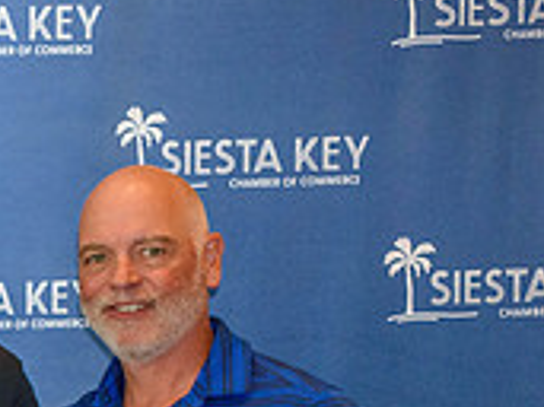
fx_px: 1618
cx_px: -283
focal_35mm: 103
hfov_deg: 17.2
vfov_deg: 13.9
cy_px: 514
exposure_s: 1/100
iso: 800
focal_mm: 21
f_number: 5
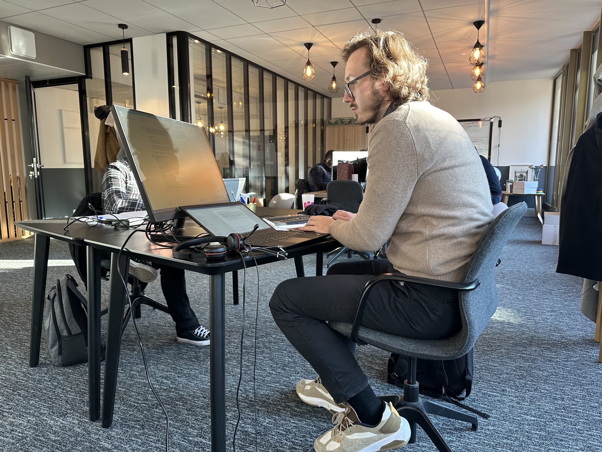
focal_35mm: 24
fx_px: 417
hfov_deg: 71.6
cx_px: 301
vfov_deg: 56.8
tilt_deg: -8.3
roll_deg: +0.3
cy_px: 226
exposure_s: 1/100
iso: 200
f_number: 1.78
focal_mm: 6.86
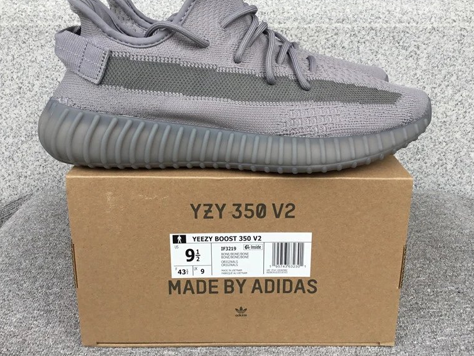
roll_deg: +0.7
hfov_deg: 50.1
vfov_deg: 38.6
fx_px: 507
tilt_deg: -17.1
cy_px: 149
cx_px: 241
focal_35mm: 37
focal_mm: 3.3
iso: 25
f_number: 2.4
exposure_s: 1/313
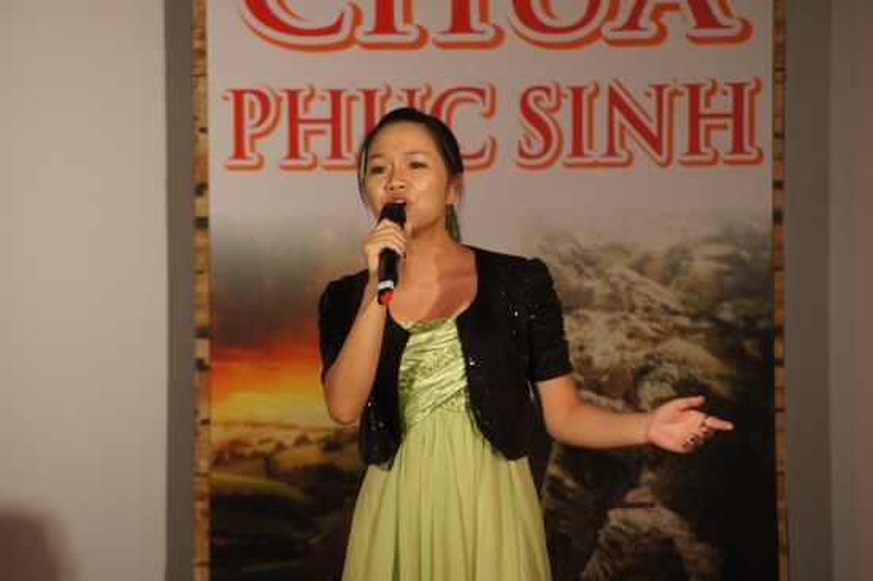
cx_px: 436
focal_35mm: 240
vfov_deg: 5.7
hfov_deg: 8.6
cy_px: 290
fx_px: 5816
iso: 400
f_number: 5
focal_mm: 160
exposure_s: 1/100
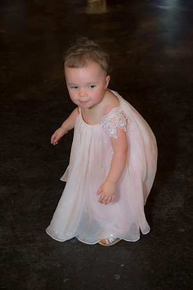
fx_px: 451
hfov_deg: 24.1
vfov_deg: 35.7
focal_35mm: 56
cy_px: 145
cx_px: 96
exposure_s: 1/125
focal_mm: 56
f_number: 4
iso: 1600
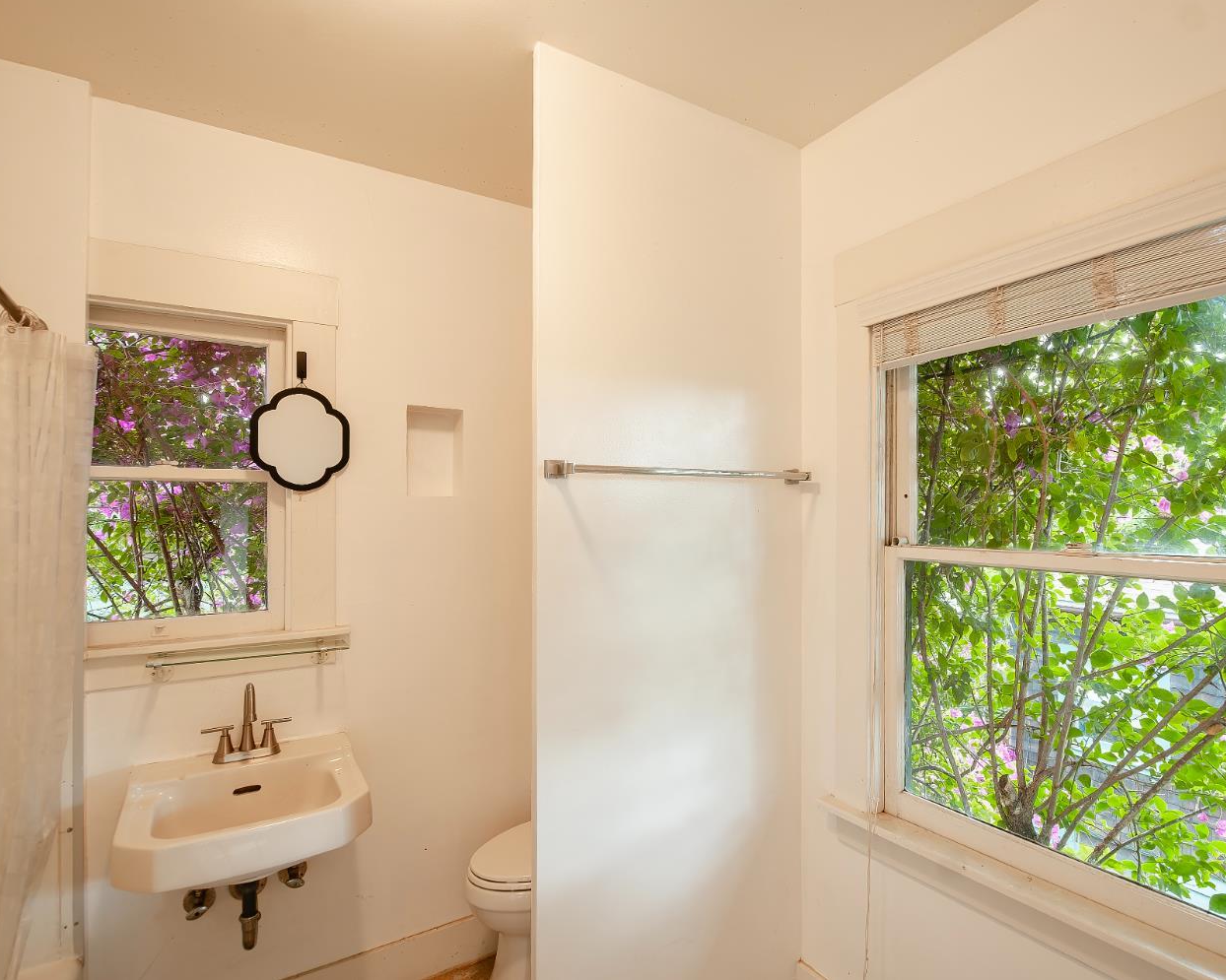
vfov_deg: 77.0
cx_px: 664
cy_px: 487
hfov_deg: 89.4
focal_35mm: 17
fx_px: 617
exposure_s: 1/40
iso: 400
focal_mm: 10
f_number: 5.6
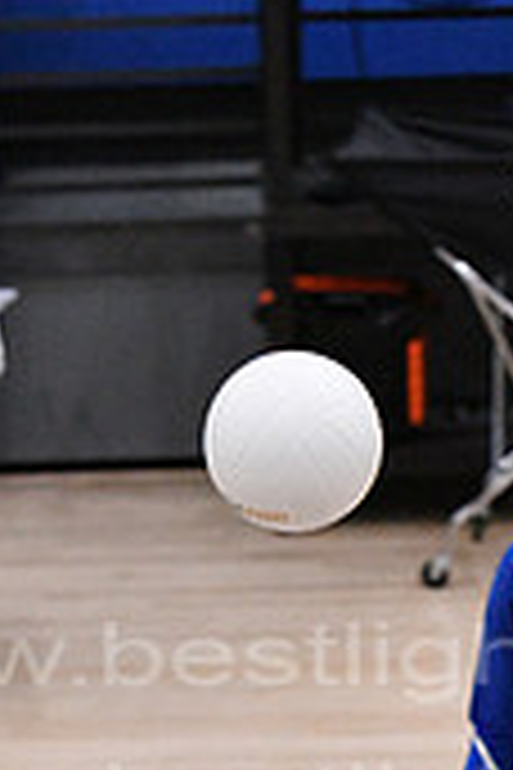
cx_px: 538
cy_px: 1162
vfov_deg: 3.5
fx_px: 12610
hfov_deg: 2.3
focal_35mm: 590
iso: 6400
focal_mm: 116
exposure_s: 1/1250
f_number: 3.2
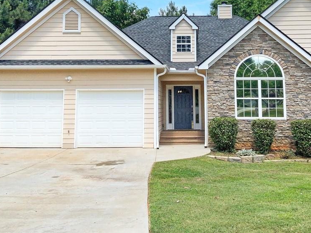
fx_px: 359
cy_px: 74
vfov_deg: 35.6
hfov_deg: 46.7
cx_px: 177
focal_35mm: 40
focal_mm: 3
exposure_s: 1/1490
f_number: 1.8
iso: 16
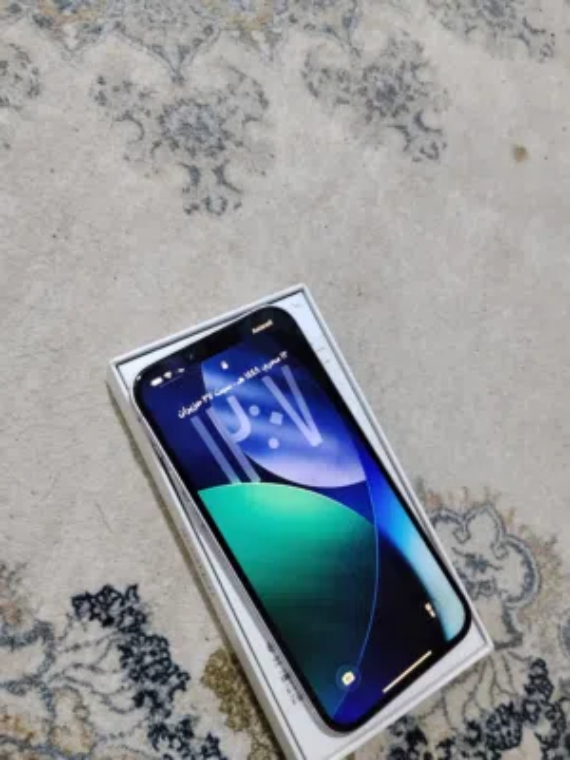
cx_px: 285
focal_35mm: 29
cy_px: 380
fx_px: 637
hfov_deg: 48.2
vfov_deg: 61.7
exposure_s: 1/33
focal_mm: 4.22
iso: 500
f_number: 1.8
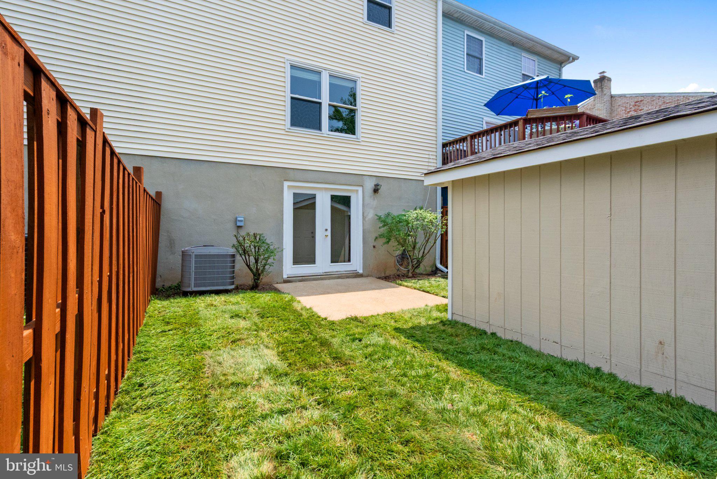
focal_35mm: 16
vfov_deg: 73.8
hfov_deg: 96.7
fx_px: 319
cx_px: 358
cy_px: 240
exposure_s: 1/1250
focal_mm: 16
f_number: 8
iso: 800
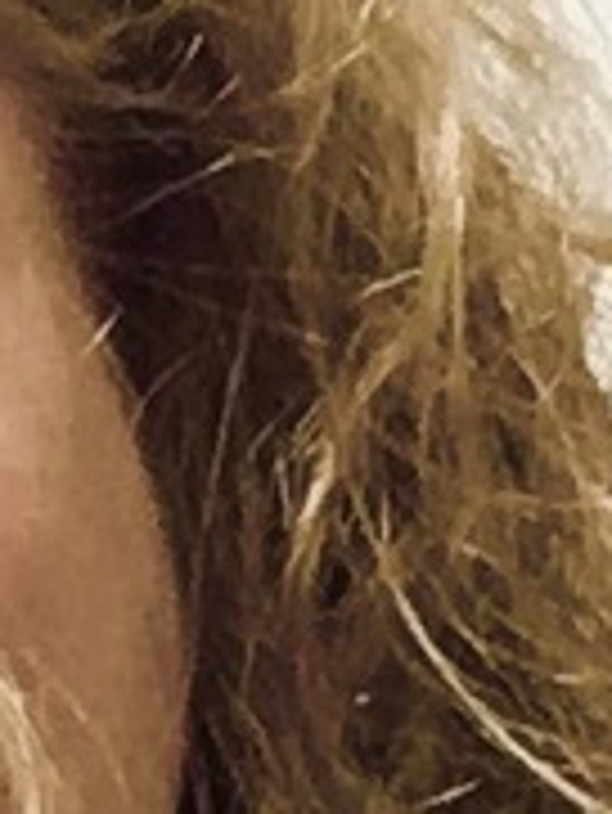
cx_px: -486
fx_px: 4120
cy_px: 962
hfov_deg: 8.2
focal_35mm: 175
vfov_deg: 11.1
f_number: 2.4
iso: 400
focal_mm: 2.15
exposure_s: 1/20
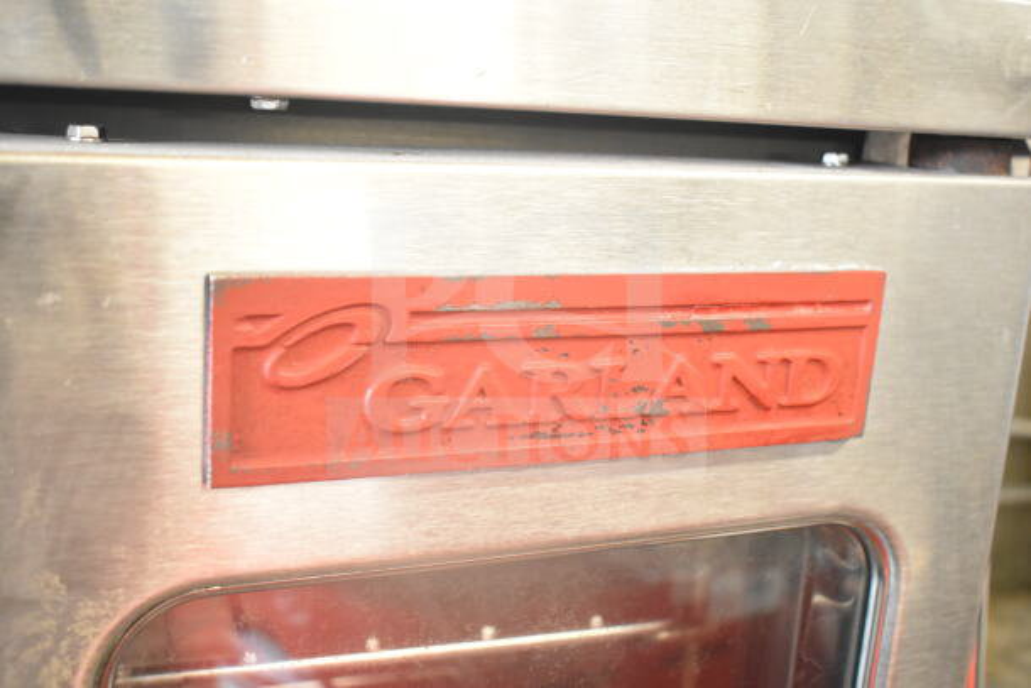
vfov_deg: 31.9
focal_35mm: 42
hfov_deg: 46.4
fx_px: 1203
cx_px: 516
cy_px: 344
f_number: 4.2
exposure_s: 1/50
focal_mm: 28
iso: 4000
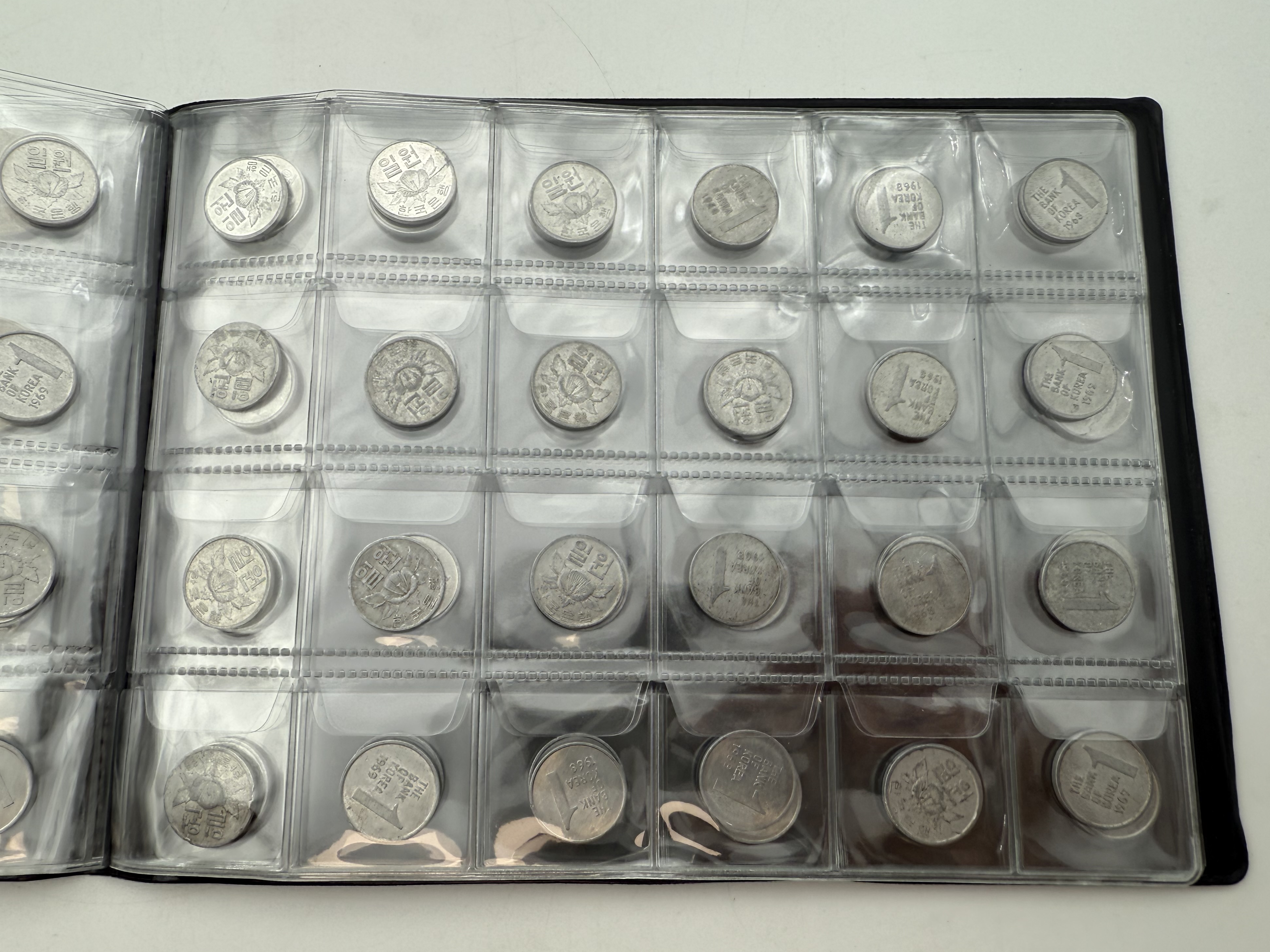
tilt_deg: -79.5
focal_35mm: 25
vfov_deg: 54.9
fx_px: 917
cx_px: 640
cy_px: 479
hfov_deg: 69.4
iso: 40
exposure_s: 1/245
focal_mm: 2.22
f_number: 2.2
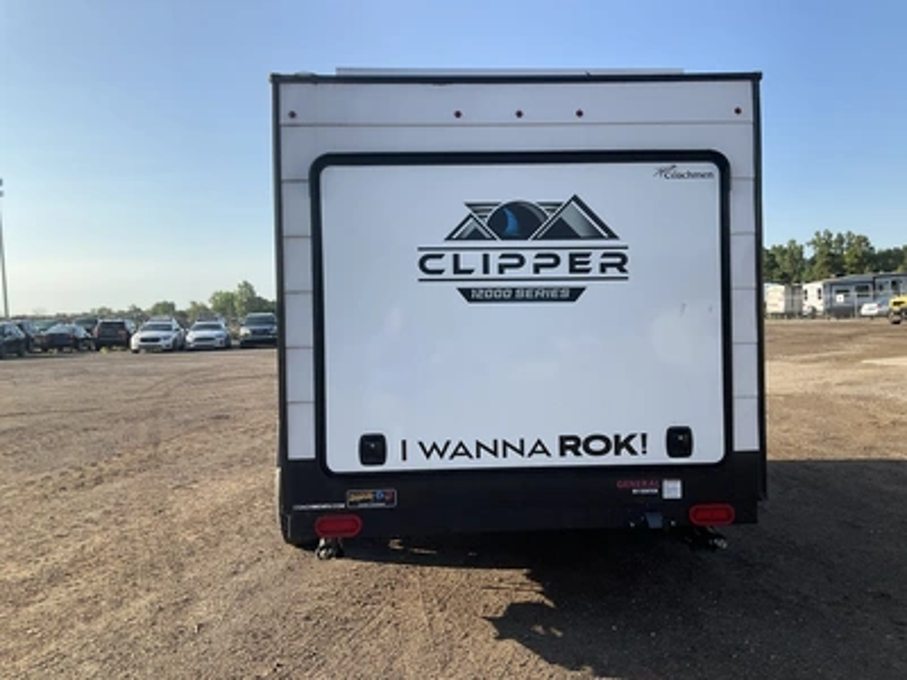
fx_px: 760
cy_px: 340
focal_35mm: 29
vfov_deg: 48.2
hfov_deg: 61.7
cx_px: 454
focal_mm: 3
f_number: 1.8
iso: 25
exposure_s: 1/1015
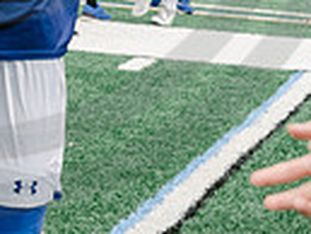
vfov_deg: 5.5
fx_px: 2410
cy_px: -209
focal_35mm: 268
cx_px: -46
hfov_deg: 7.3
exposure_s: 1/500
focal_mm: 62
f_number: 5.6
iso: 400
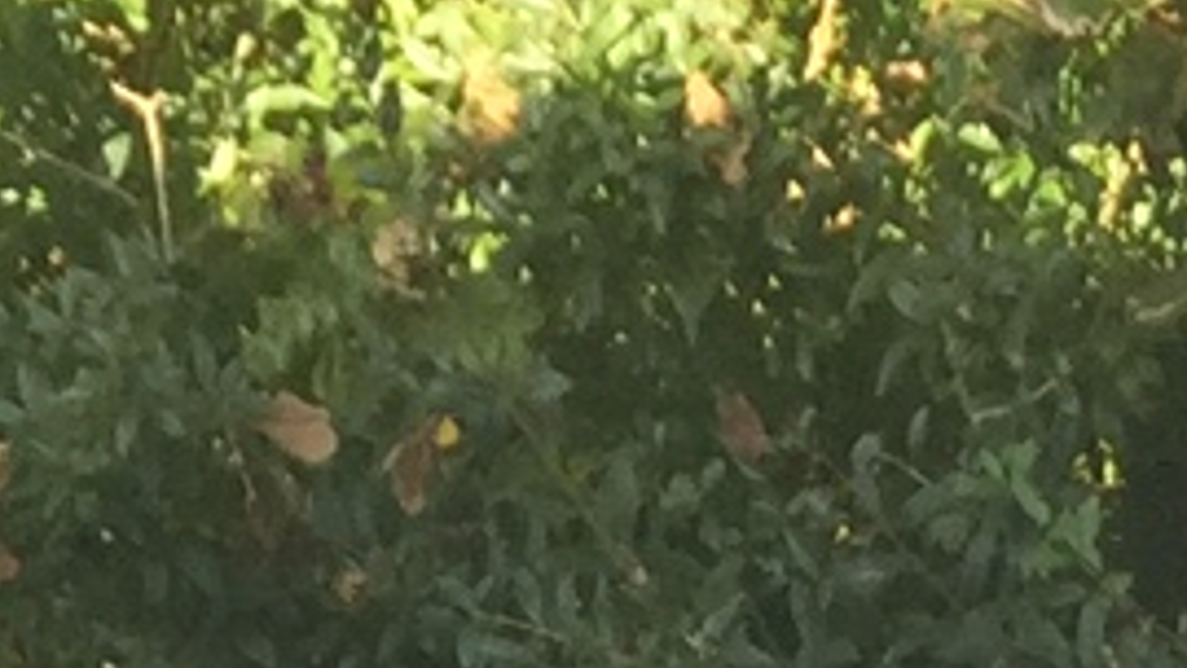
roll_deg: +6.3
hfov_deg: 8.7
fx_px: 7555
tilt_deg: -28.8
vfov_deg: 4.5
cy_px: 3138
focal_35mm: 240
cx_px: 1934
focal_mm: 4.15
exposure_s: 1/338
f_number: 2.2
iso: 32
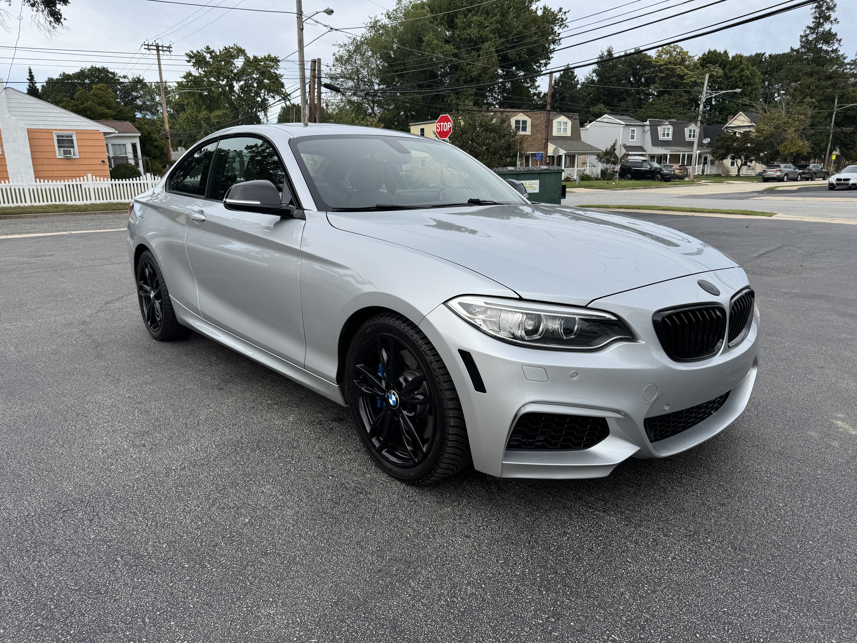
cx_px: 428
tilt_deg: -14.2
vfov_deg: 56.8
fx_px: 594
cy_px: 322
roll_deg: +1.3
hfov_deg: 71.6
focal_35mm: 24
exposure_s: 1/2041
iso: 80
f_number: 1.78
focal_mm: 6.76
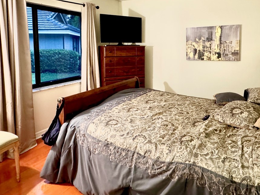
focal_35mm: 26
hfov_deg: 67.1
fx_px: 195
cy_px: 61
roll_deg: -0.8
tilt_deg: -6.2
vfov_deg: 51.8
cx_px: 145
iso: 1000
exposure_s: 1/60
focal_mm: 2.22
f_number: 2.2
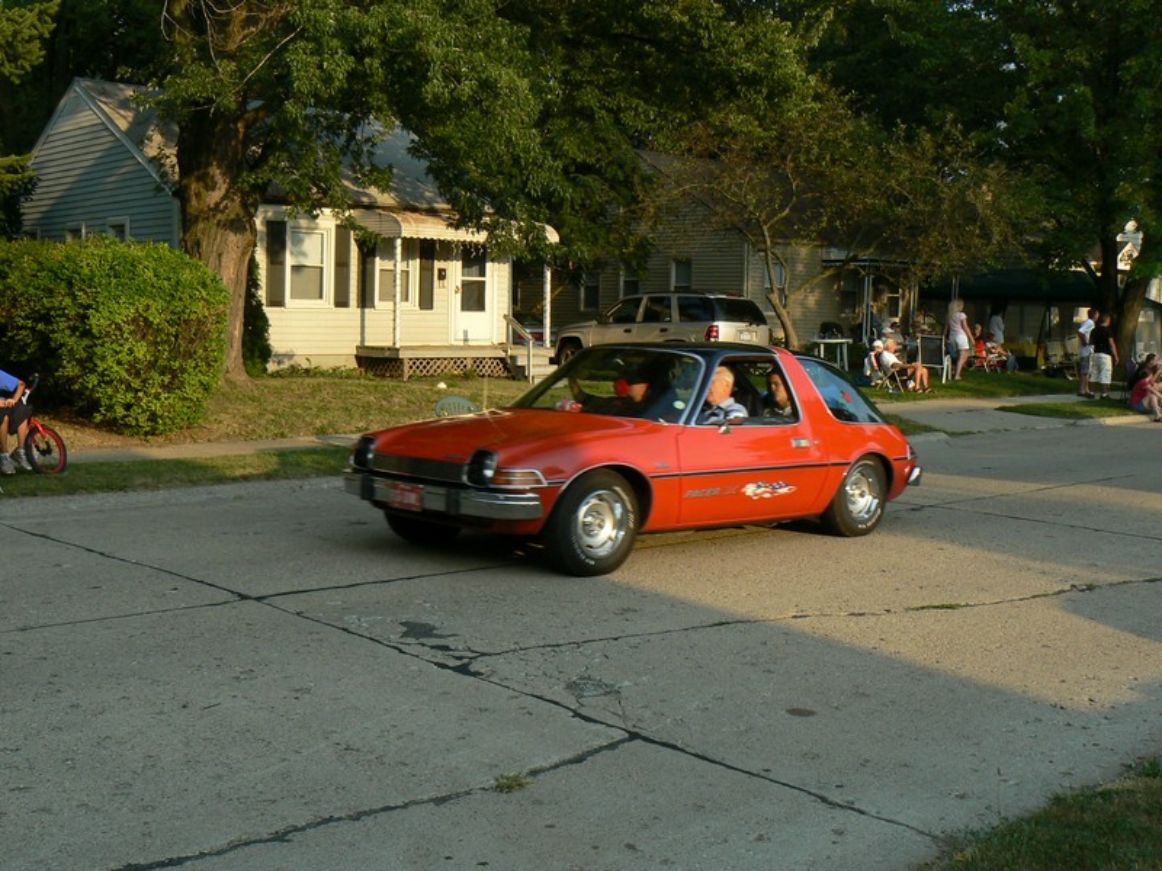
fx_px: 1242
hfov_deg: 50.1
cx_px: 581
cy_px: 436
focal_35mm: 37
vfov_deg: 38.7
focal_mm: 6
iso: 80
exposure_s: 1/160
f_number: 5.6
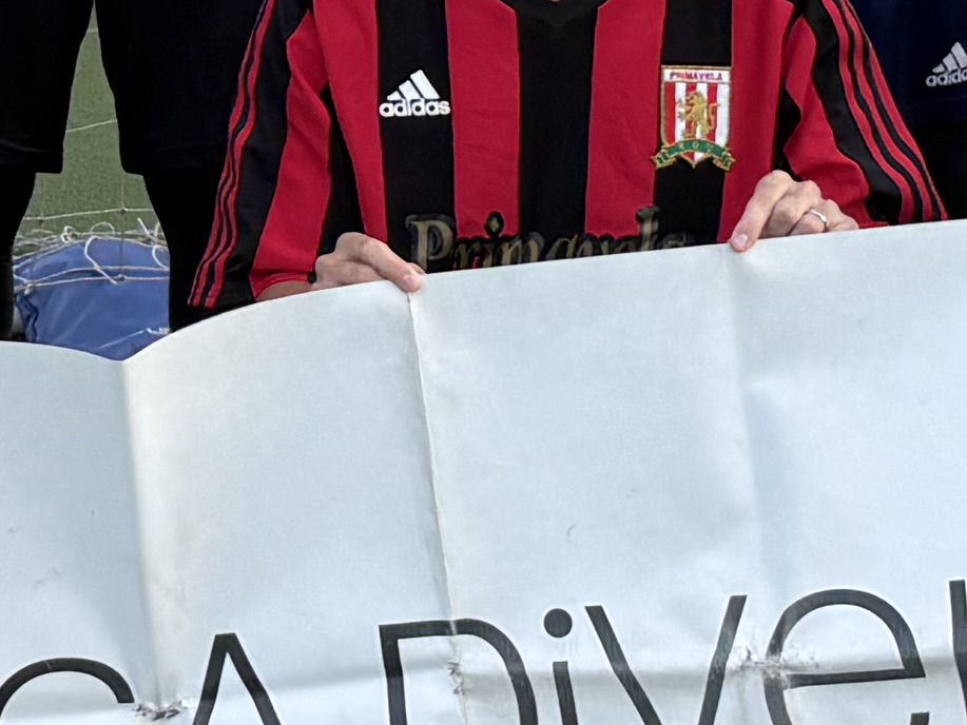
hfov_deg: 12.1
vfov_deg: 9.1
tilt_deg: -9.1
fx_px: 4526
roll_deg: +1.8
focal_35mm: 162
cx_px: 67
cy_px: -126
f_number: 1.6
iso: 50
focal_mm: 5.96
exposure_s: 1/694
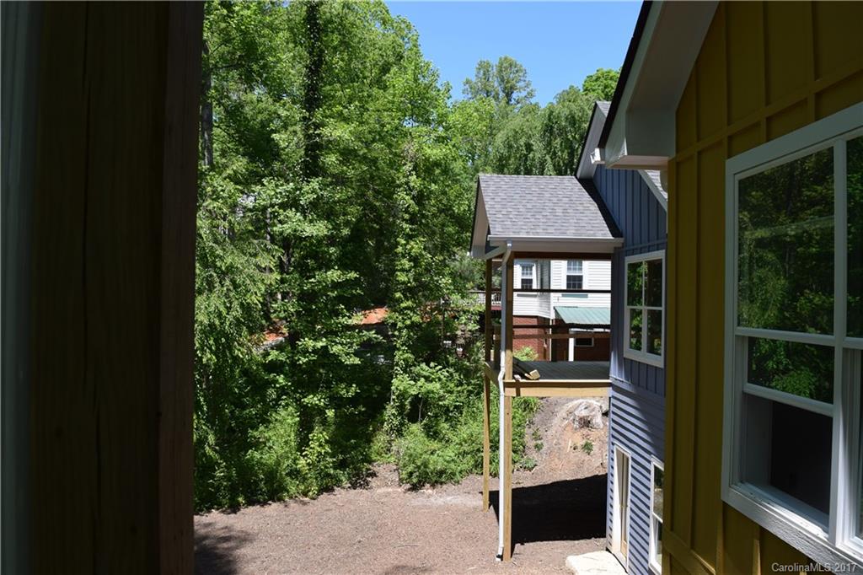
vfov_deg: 47.9
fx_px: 647
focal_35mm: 27
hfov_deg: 67.4
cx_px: 432
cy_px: 288
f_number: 8
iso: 200
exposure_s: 1/250
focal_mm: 18
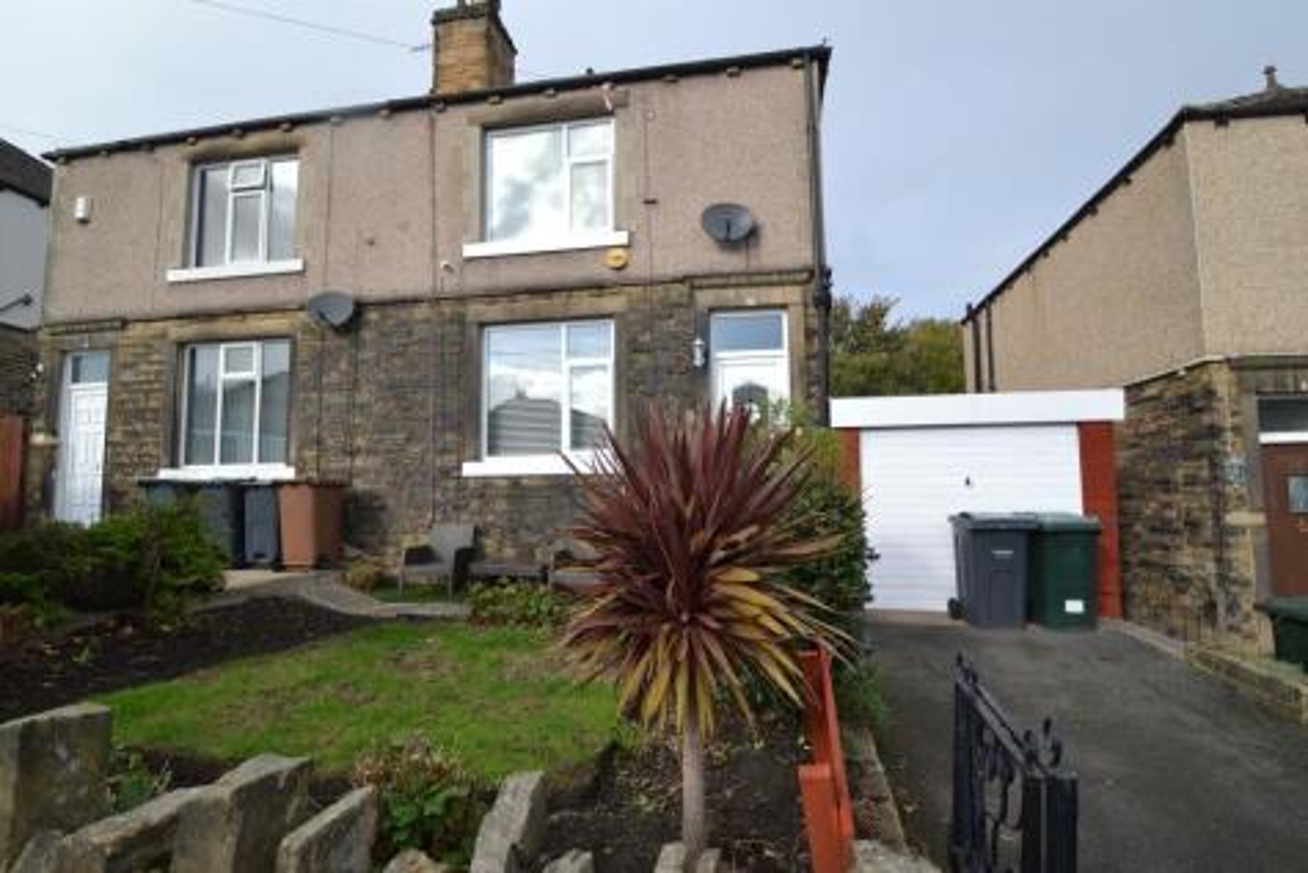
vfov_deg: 69.7
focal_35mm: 17
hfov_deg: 92.4
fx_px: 627
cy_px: 436
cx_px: 654
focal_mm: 11.5
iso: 100
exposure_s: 1/160
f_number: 6.3
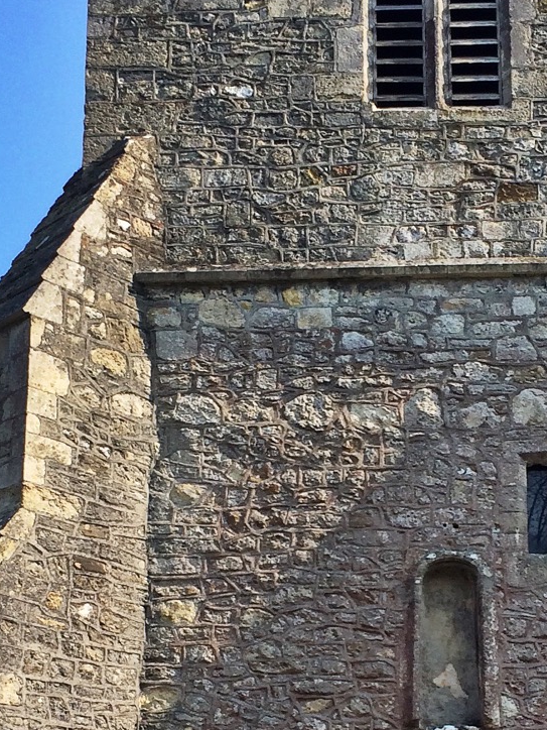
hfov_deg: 17.9
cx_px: 376
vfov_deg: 23.5
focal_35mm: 82
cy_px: 589
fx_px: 1728
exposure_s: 1/1414
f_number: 2.2
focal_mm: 4.15
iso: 32
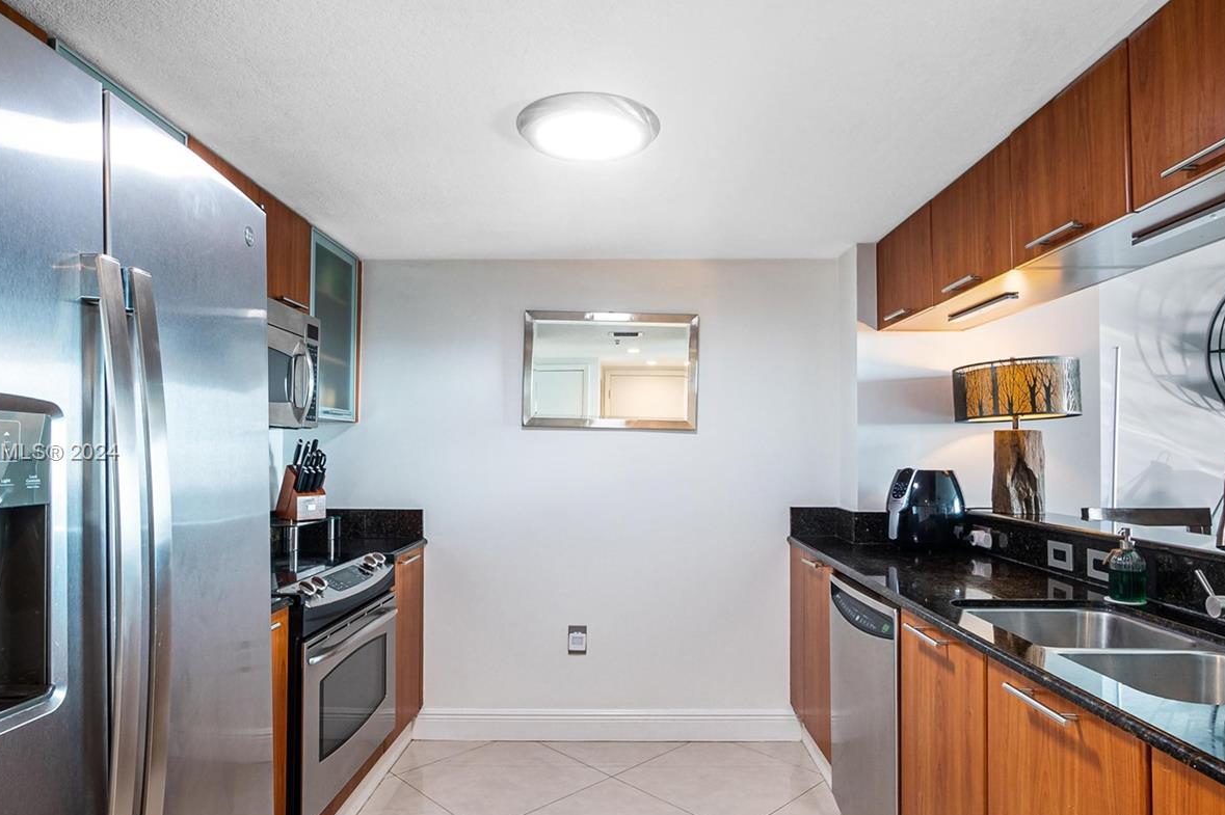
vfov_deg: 64.3
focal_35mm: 19
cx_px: 617
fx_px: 646
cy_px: 454
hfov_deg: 86.9
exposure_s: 1/5
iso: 100
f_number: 5
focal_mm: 7
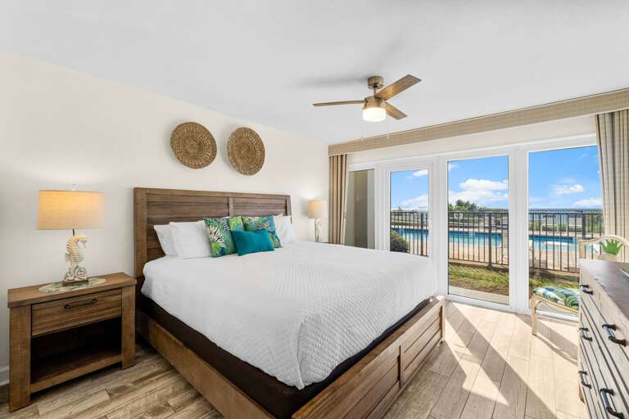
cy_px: 210
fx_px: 262
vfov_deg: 77.3
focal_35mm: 15
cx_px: 314
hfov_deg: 100.4
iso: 400
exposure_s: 1/80
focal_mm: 10
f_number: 9
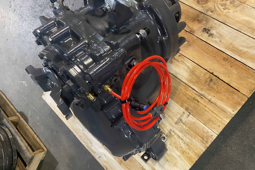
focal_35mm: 28
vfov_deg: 46.3
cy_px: 72
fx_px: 198
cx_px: 130
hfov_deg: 65.5
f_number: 1.8
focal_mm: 4.25
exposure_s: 1/60
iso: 400
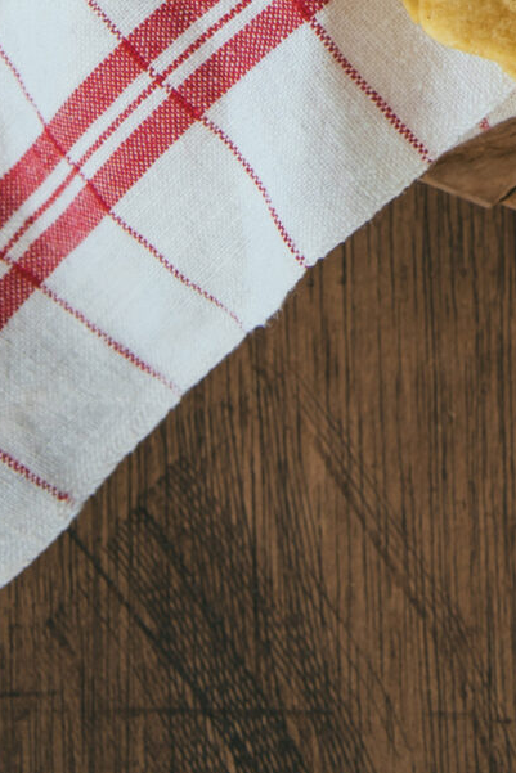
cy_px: -792
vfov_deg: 13.3
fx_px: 2836
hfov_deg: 10.0
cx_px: 837
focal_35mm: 132
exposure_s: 1/200
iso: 200
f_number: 3.2
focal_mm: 31
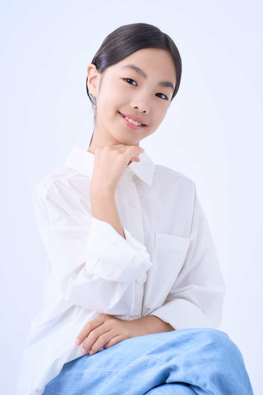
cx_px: 132
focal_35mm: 75
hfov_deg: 18.2
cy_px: 198
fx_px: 821
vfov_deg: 27.0
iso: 100
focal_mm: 75
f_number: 5.6
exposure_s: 1/160
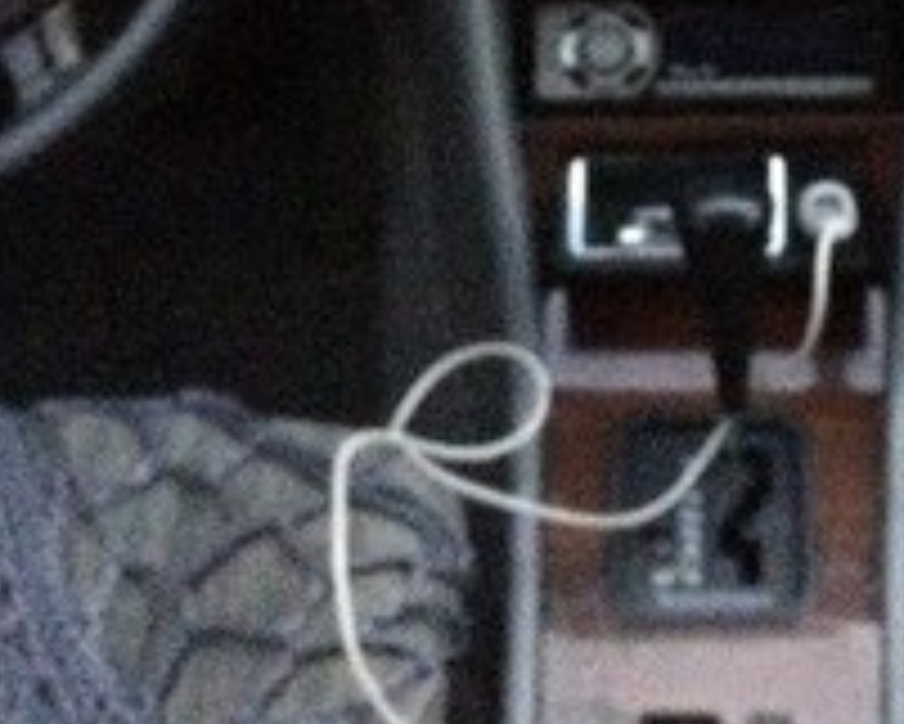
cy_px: -124
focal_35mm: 93
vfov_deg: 16.0
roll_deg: +2.7
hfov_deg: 20.4
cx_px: 720
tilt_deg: -23.5
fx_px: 2489
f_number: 2.2
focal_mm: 4.15
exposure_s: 1/17
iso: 1250
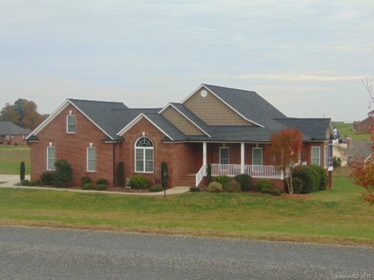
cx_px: 187
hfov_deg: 32.2
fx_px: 648
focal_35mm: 60
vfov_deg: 24.4
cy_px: 140
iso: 80
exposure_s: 1/250
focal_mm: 10.8
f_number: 3.6
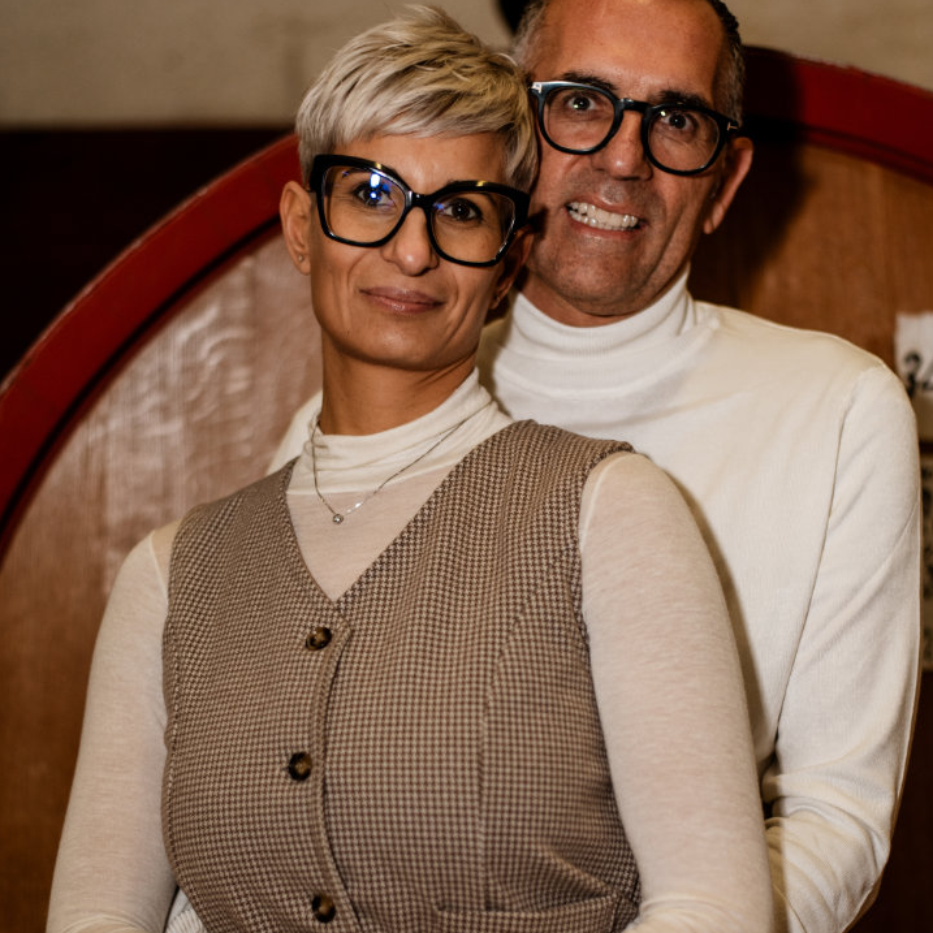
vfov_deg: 26.8
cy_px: 583
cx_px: 467
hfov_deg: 26.9
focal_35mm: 64
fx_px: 1952
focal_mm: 50
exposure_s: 1/200
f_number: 1.8
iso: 250
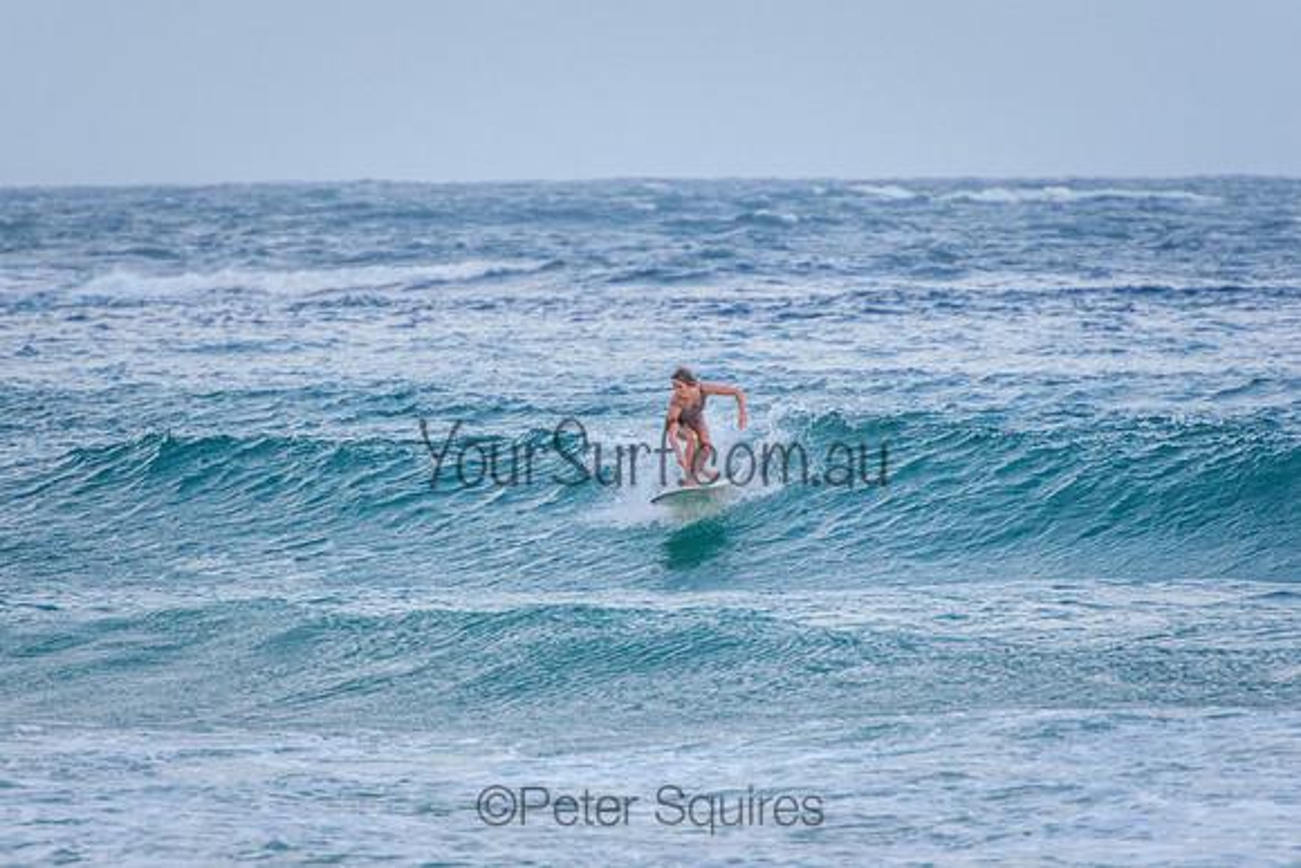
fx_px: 22222
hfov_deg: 3.4
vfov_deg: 2.2
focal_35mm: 615
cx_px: 650
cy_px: 434
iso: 1250
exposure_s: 1/1600
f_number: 5.6
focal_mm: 400
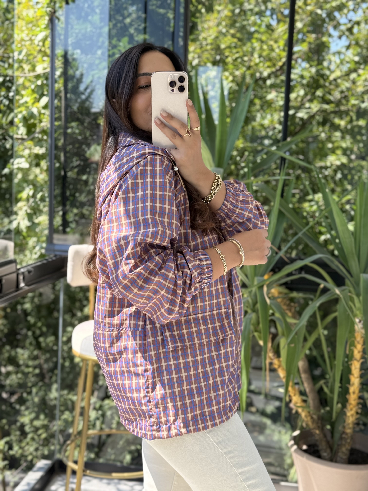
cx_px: 184
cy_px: 246
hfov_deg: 30.3
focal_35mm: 48
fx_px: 680
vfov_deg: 39.7
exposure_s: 1/503
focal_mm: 6.76
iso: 80
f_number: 1.78
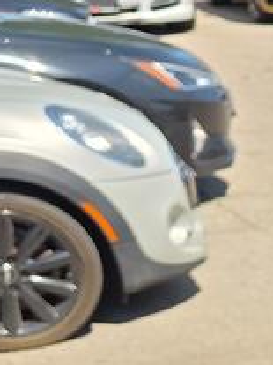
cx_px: 1043
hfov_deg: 7.7
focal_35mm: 142
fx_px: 1495
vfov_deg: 13.1
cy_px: 550
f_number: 1.7
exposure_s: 1/2686
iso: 80
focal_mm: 6.3
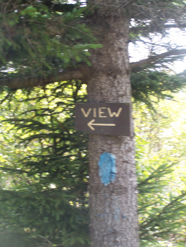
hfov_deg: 18.0
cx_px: 93
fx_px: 587
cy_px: 124
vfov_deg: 23.8
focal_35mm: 82
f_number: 3.2
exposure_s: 1/100
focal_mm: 13.7
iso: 80
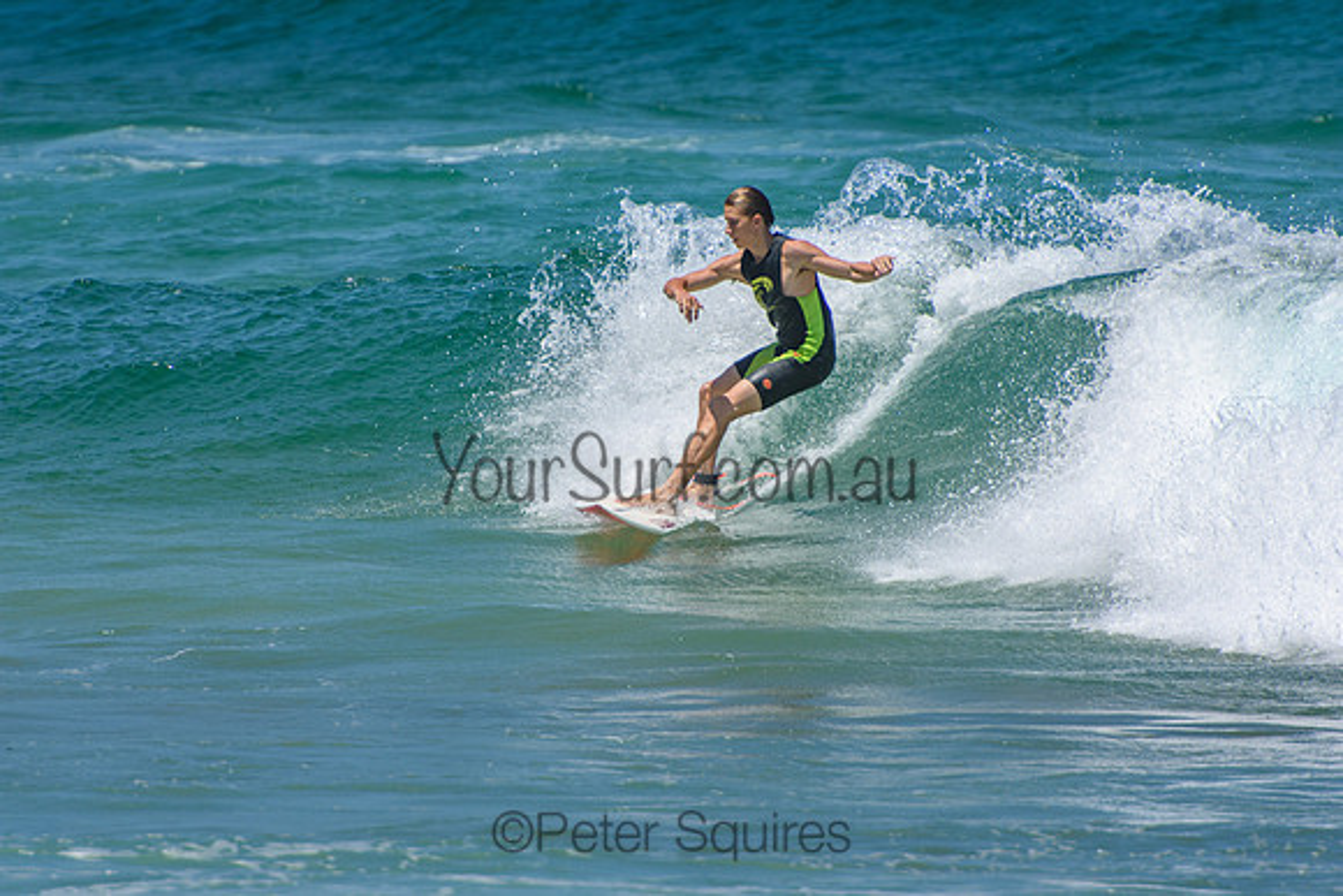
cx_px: 672
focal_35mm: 600
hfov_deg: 3.4
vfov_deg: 2.3
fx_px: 22388
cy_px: 448
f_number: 5.6
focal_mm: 400
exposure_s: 1/2000
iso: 250
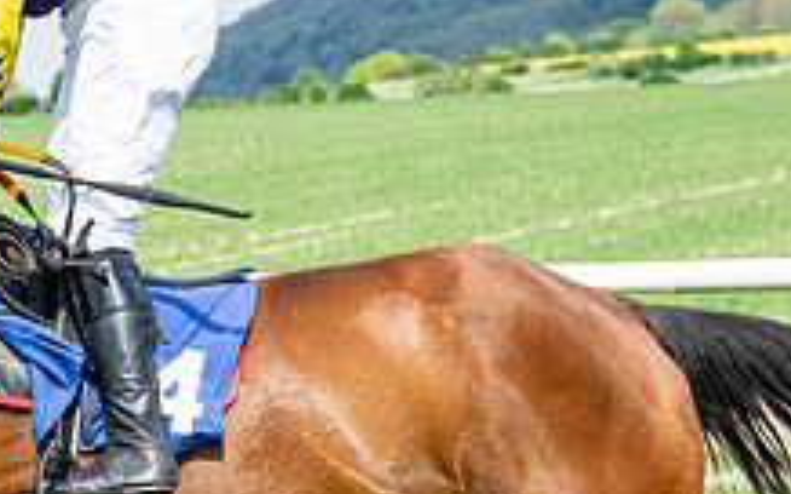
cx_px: 42
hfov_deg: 7.1
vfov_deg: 4.4
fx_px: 6378
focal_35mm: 296
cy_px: 291
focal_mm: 70
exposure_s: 1/2000
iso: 400
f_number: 5
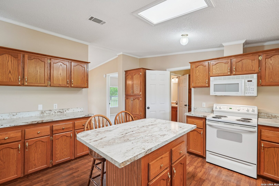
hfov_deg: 95.0
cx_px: 140
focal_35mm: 16
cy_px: 93
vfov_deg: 72.1
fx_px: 128
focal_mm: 16.5
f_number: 8
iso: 400
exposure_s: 1/20
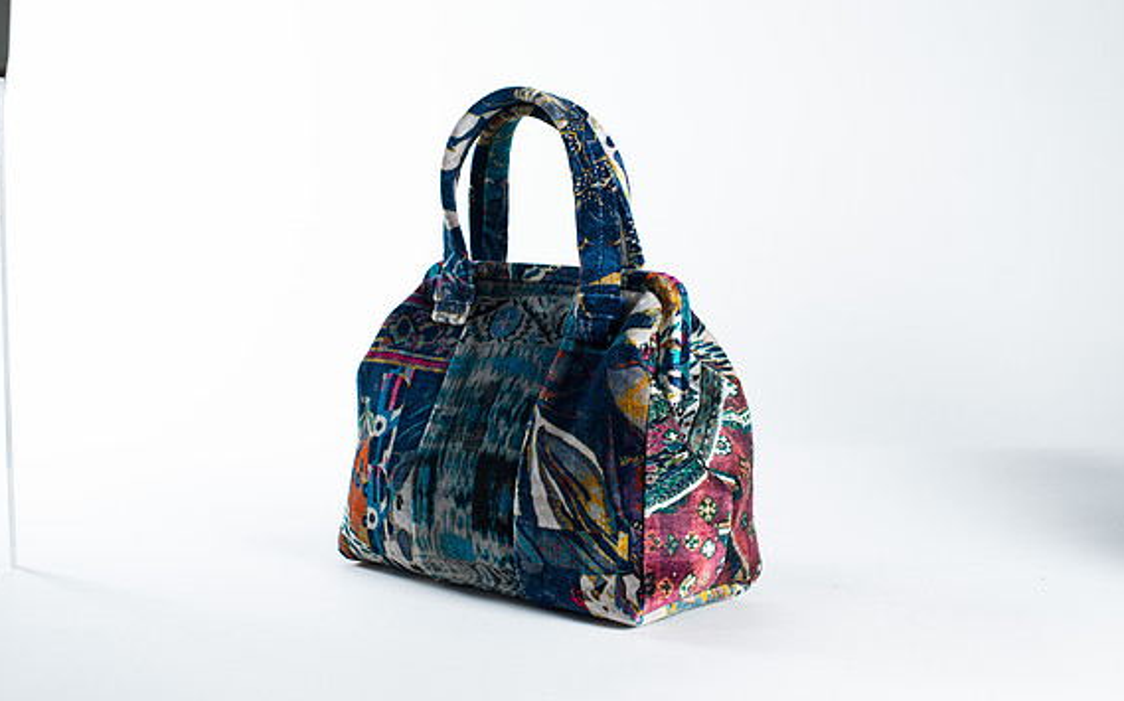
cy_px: 345
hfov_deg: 38.9
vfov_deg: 24.8
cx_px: 561
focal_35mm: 52
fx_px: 1592
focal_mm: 50
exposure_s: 1/200
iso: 200
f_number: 6.3
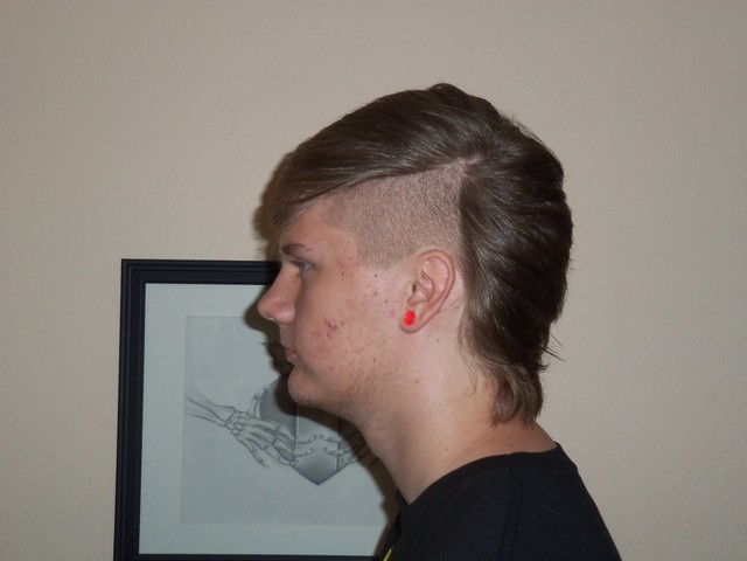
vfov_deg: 23.7
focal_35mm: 62
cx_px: 374
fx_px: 1338
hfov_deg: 31.2
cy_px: 280
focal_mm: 10.9
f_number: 4.8
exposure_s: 1/60
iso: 100
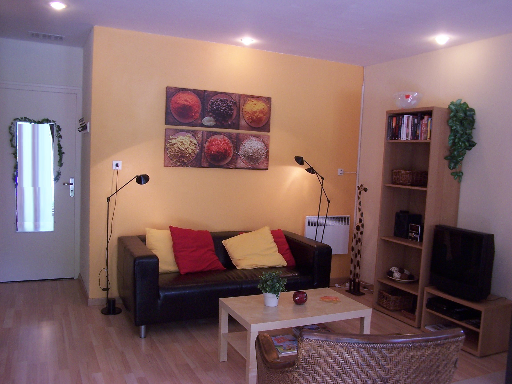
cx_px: 256
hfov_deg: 39.7
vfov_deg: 30.3
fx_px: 710
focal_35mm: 48
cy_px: 192
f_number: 3.2
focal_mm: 8
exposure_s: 1/30
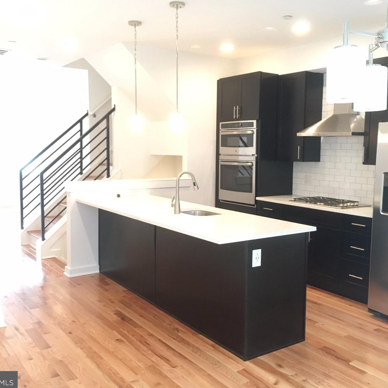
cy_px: 194
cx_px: 218
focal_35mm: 35
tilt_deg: -4.6
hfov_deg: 47.1
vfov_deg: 47.2
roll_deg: -0.1
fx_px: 444
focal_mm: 4.15
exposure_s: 1/30
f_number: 2.2
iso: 160
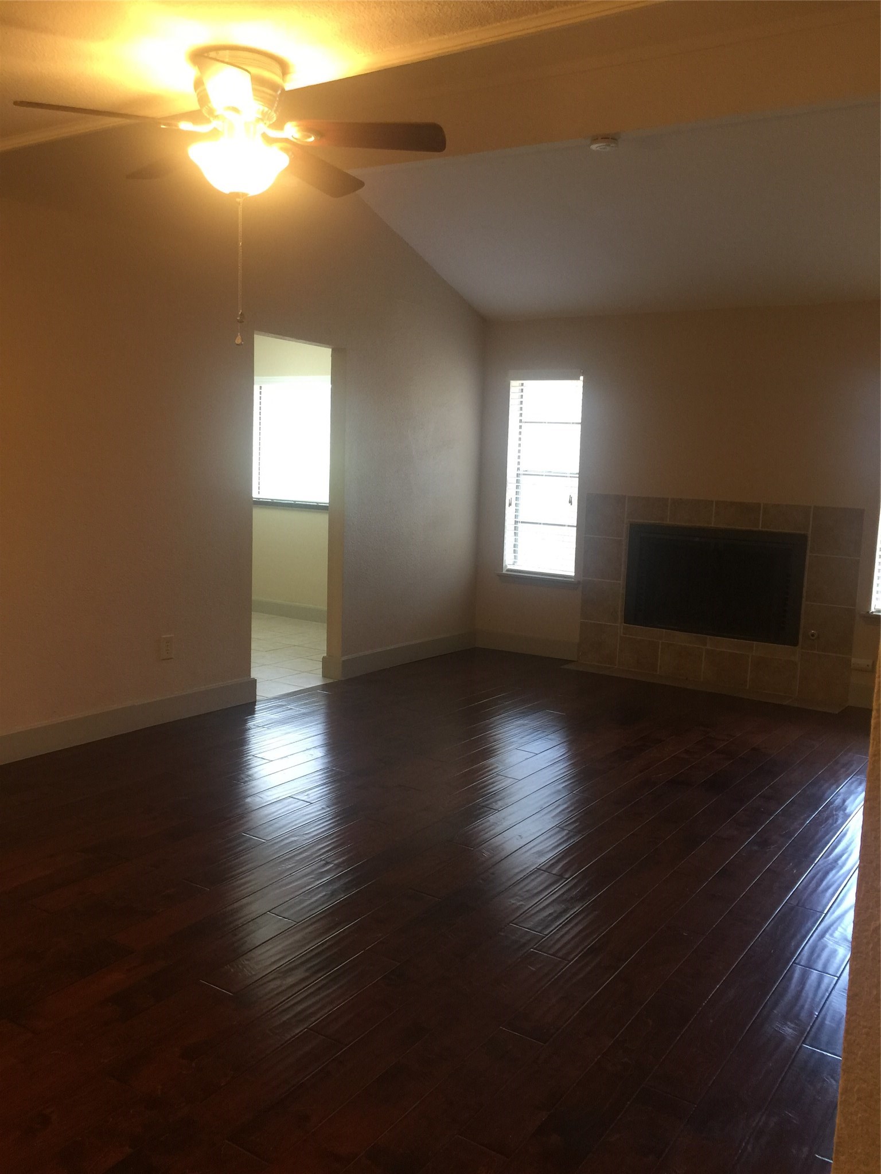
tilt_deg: -7.4
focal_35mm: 29
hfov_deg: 48.2
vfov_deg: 61.7
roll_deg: -1.0
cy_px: 587
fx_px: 984
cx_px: 440
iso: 64
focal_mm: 4.15
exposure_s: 1/15
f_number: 2.2
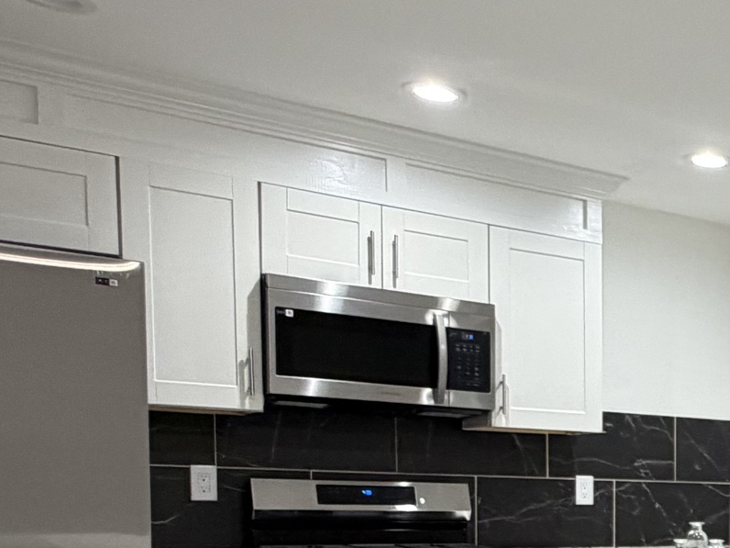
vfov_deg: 25.4
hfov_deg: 29.1
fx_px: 1139
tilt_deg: -3.6
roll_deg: -1.1
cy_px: 576
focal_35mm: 54
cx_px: 938
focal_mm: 2.22
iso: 200
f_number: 2.2
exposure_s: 1/60
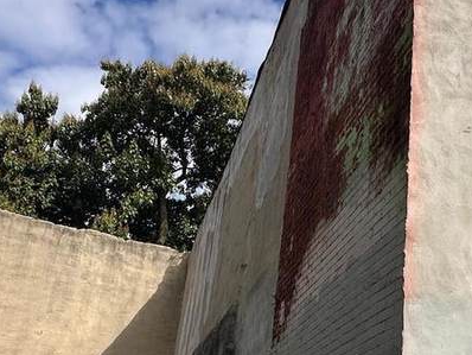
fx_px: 614
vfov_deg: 30.7
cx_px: 337
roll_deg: -5.1
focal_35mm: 45
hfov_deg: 41.2
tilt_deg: +17.7
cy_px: 321
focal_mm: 2.22
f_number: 2.2
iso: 50
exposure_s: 1/2618
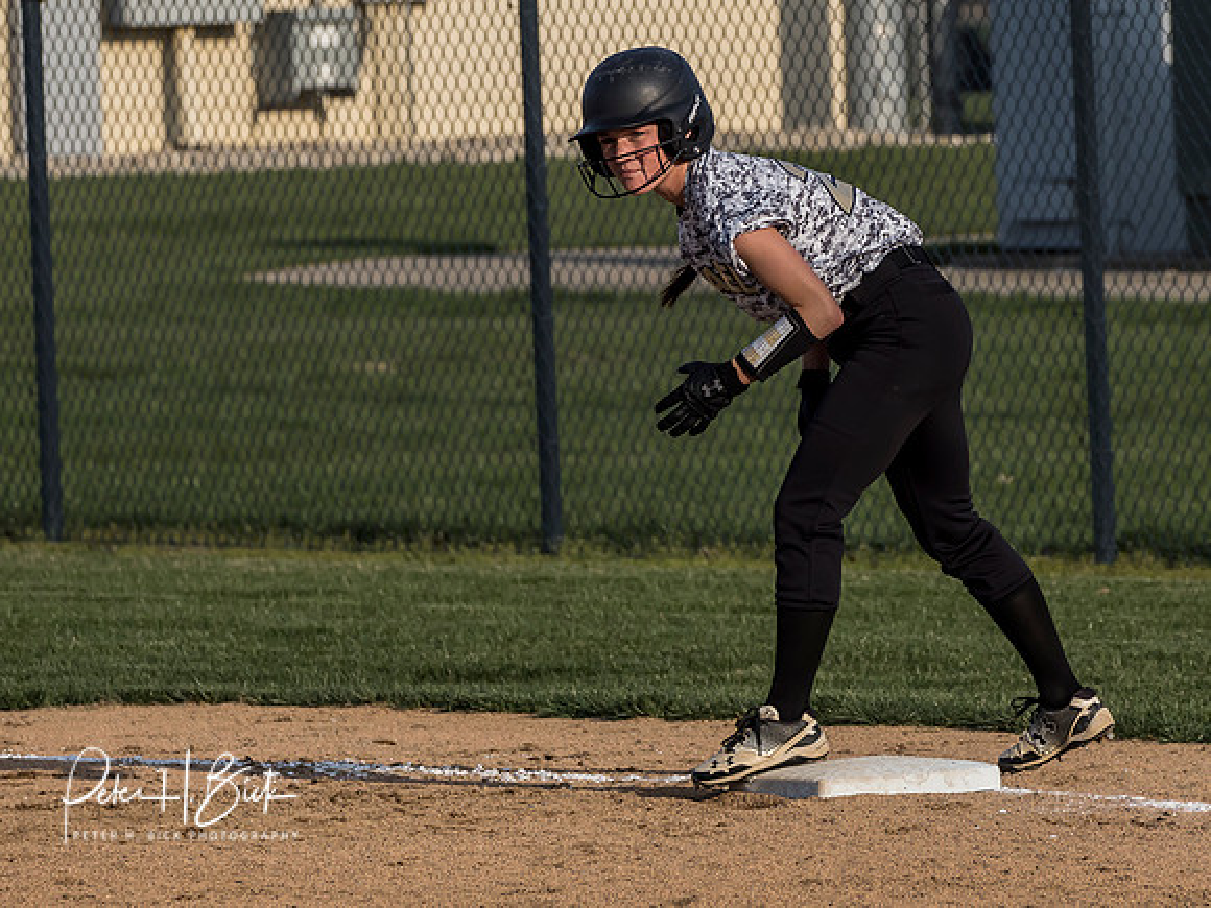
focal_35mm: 469
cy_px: 275
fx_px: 16413
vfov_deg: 3.2
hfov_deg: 4.2
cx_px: 729
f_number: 5.6
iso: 400
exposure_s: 1/1250
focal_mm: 150
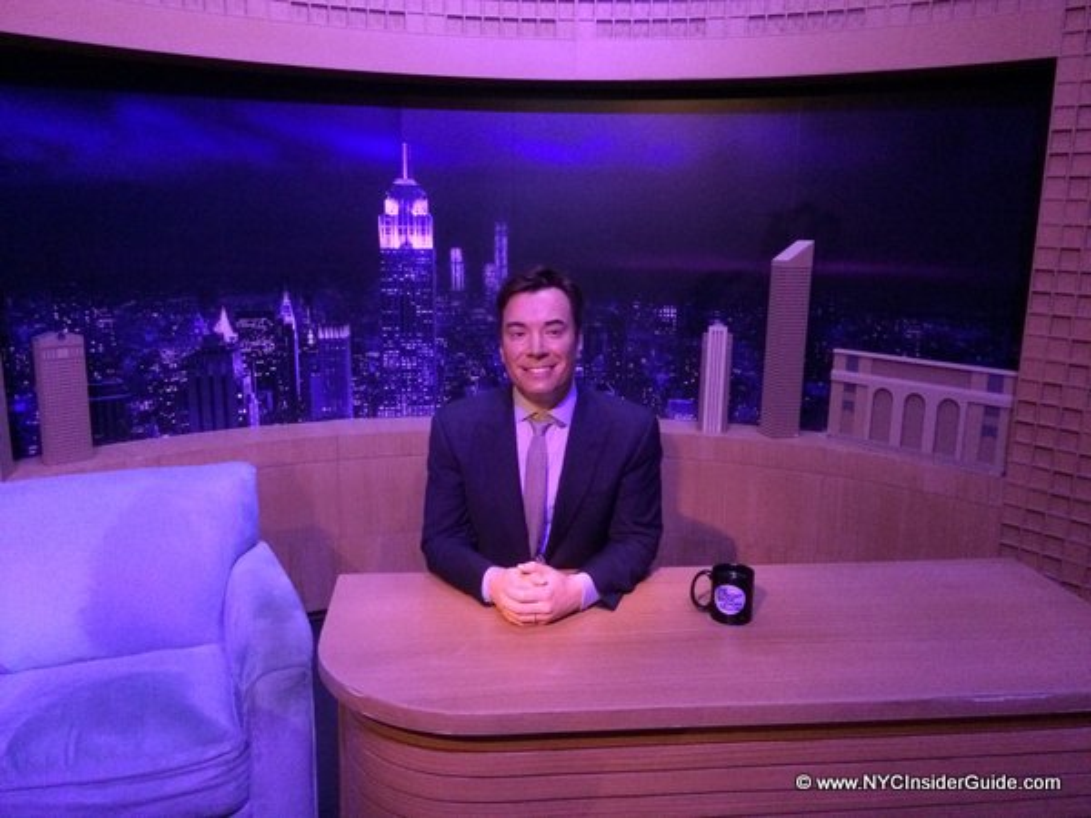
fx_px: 914
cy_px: 409
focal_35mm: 29
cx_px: 546
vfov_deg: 48.2
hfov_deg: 61.7
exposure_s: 1/15
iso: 500
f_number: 2.2
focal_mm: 4.15
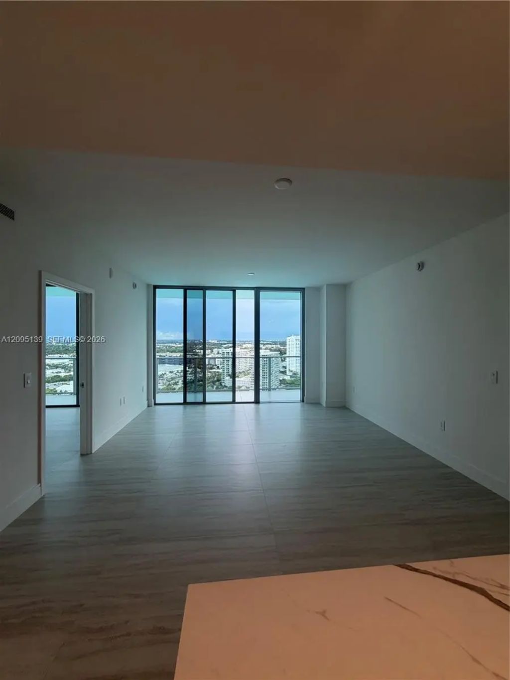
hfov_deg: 85.7
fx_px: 275
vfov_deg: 102.1
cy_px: 340
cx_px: 255
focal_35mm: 14
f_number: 2.2
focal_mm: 2.22
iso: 50
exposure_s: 1/121
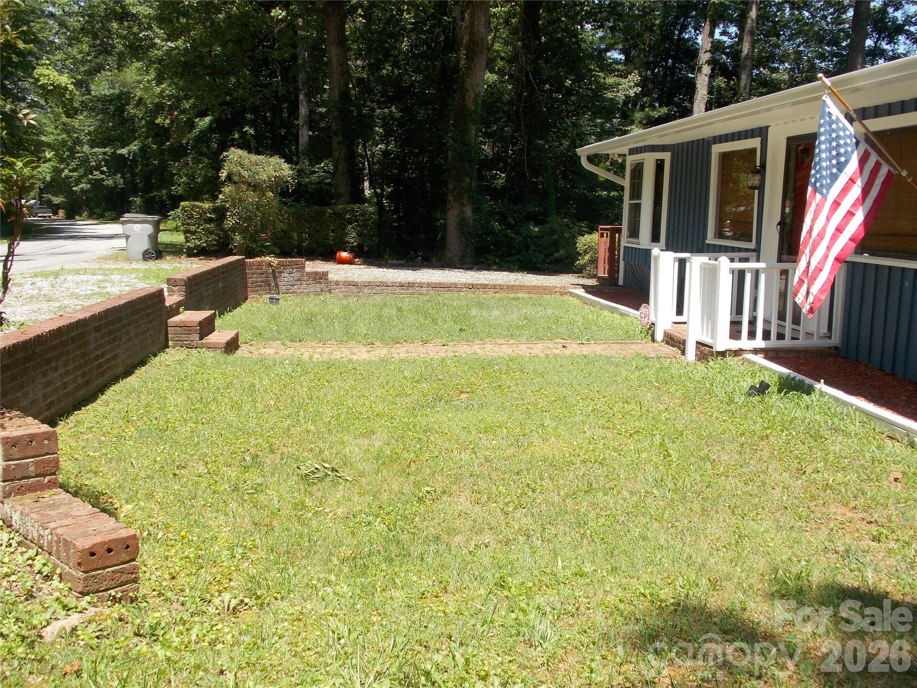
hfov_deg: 54.0
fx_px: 901
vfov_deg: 41.8
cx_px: 458
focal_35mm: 34
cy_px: 344
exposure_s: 1/320
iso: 80
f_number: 3.4
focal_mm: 6.1
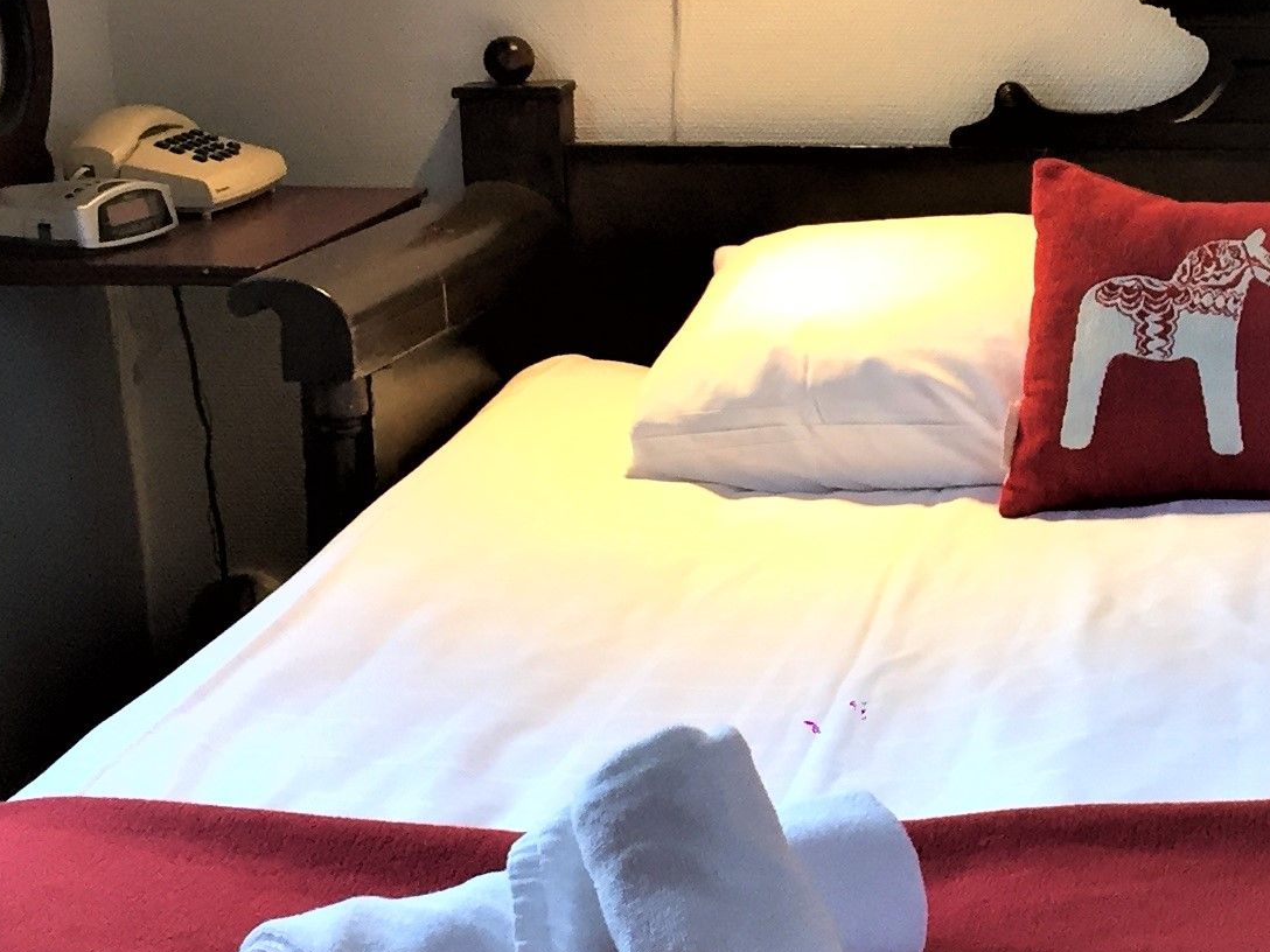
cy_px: 369
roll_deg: -0.1
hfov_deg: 21.5
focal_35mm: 87
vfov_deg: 17.0
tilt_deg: -11.0
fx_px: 3192
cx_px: 1354
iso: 80
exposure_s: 1/33
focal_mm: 4.15
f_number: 2.2
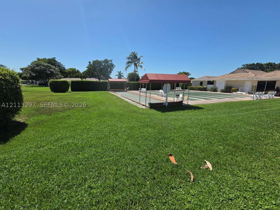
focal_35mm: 13
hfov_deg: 106.2
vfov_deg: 89.9
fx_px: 105
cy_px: 105
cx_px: 140
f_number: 2.2
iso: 50
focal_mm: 2.2
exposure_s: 1/2664
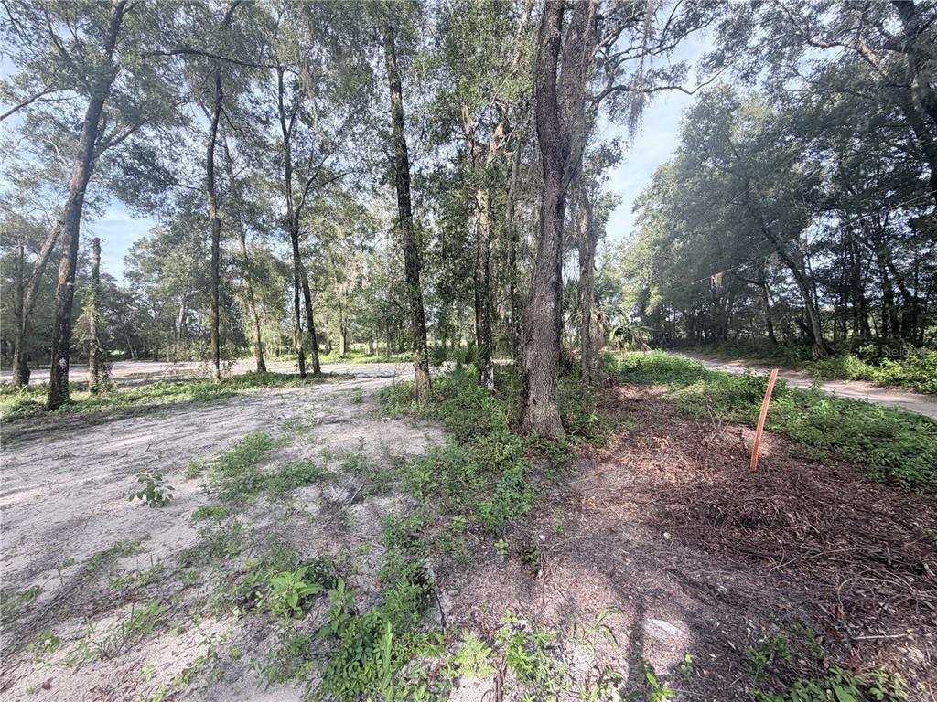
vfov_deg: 85.7
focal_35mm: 14
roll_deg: +3.5
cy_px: 351
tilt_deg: -1.7
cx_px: 468
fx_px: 379
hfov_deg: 102.1
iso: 50
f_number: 2.2
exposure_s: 1/355
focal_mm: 2.22
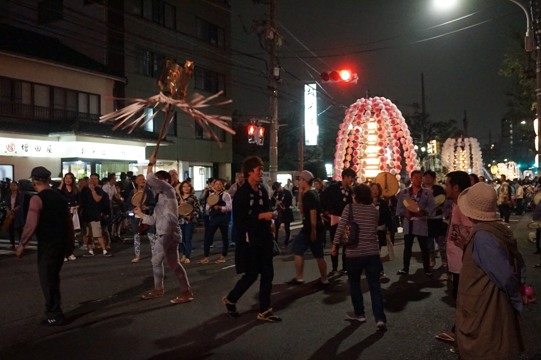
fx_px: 556
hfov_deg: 51.9
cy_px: 180
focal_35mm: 37
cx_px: 270
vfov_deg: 35.9
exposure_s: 1/60
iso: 6400
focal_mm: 25
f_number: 4.5
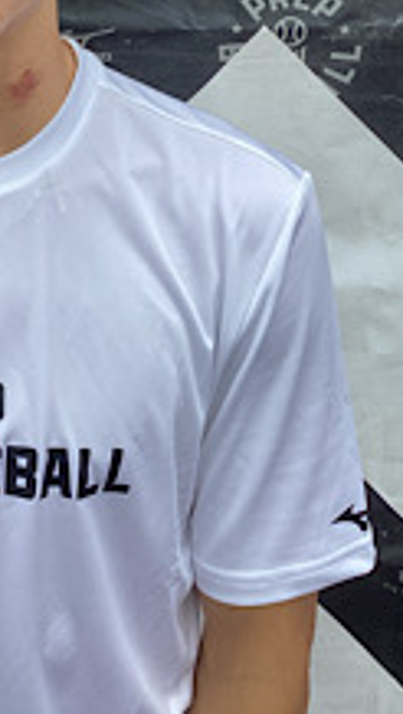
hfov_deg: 18.7
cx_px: -46
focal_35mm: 62
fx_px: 1175
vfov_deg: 32.6
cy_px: 118
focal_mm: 3.3
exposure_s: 1/228
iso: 25
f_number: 2.4
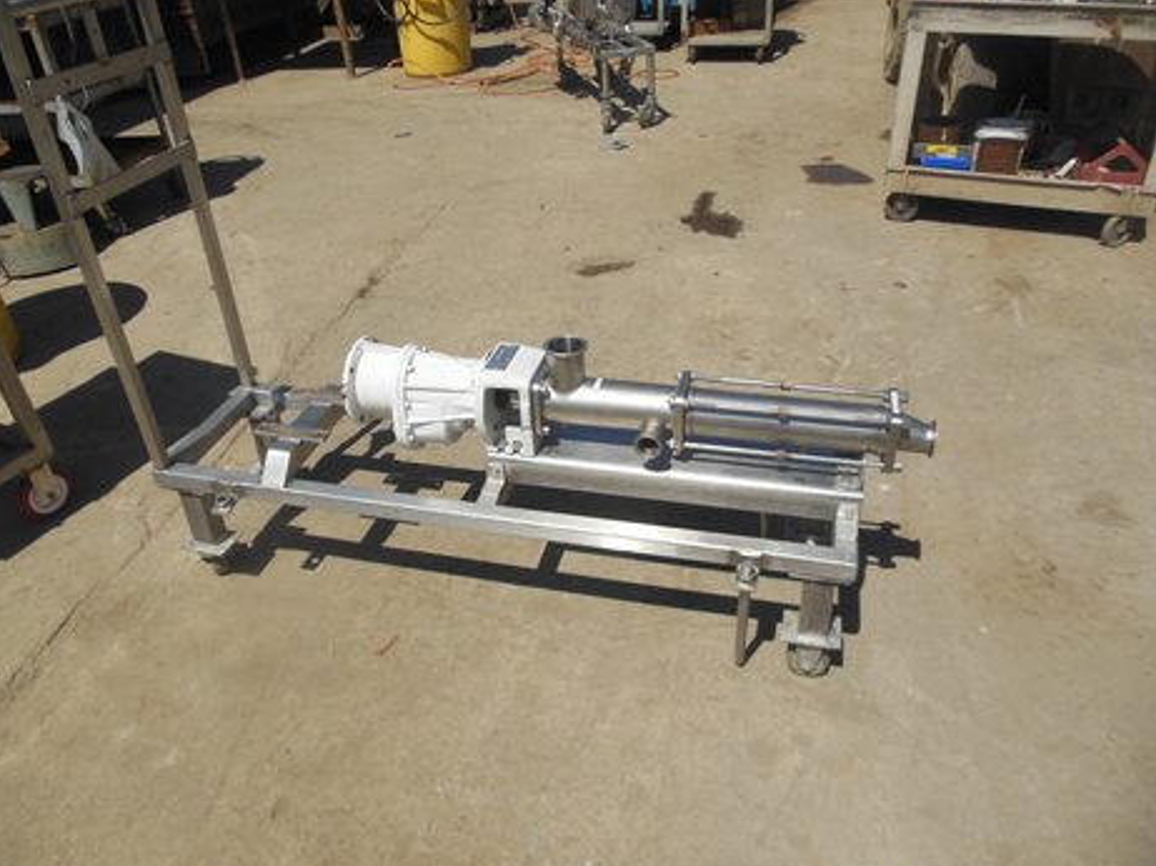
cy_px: 428
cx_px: 558
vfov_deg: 53.0
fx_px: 868
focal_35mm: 26
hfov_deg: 67.3
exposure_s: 1/1000
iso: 125
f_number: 6.4
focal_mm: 4.5
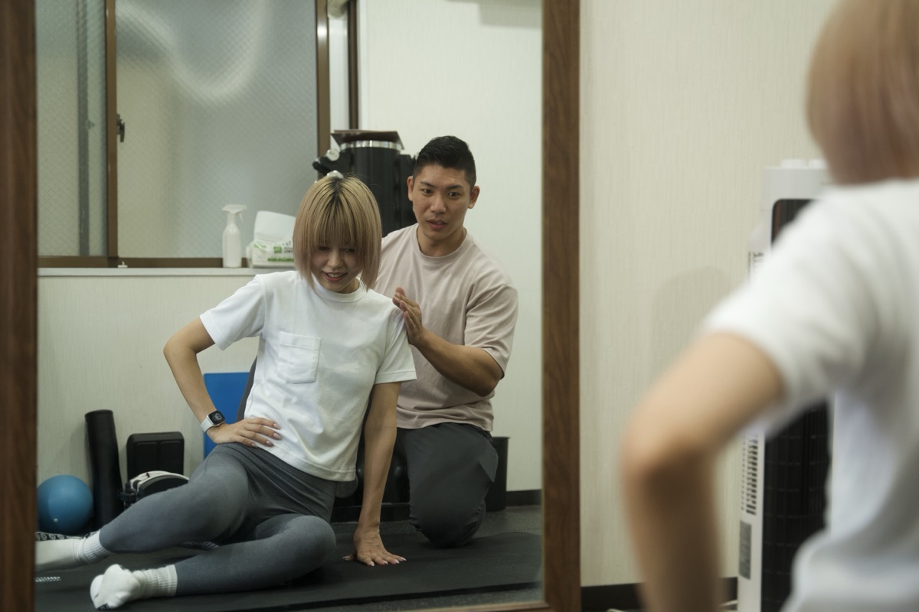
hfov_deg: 38.2
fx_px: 1327
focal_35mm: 52
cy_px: 306
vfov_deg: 26.0
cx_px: 460
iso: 800
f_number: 2.8
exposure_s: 1/160
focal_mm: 52
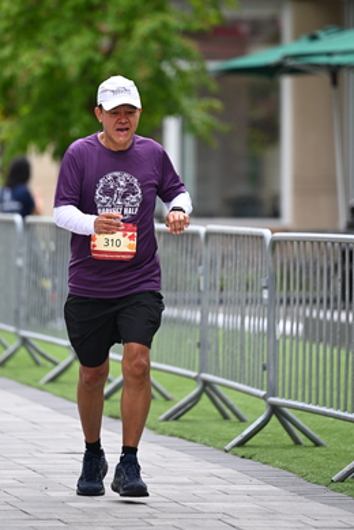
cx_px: 150
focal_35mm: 282
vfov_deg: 7.3
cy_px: 166
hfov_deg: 4.9
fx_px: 4159
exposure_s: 1/2000
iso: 640
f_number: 2.8
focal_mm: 200
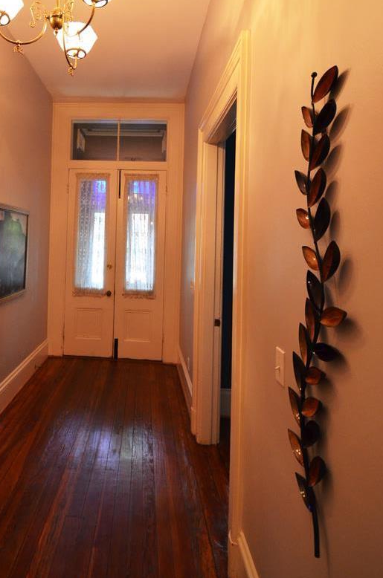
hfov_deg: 57.6
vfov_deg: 80.7
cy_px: 243
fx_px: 337
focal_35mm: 21
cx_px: 119
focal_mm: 10
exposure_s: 1/30
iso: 1800
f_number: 3.5
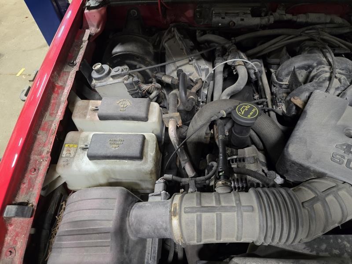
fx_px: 234
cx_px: 176
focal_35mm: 23
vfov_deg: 58.9
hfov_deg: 73.9
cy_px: 132
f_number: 1.7
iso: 500
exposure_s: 1/60
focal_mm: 6.3
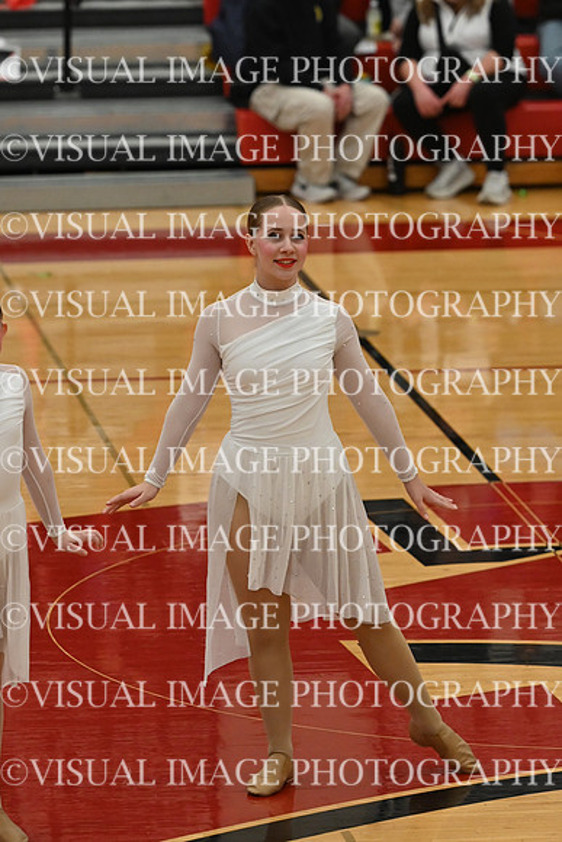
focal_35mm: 240
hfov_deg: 5.7
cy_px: 421
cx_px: 281
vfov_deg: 8.6
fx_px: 5616
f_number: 4
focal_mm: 160
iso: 3200
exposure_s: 1/400
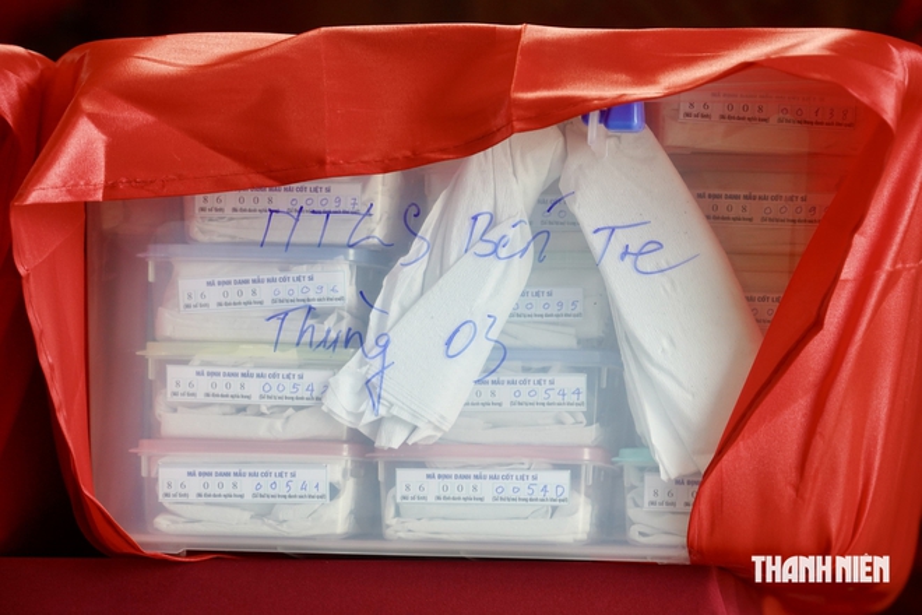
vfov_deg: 10.9
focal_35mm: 126
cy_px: 308
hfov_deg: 16.3
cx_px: 461
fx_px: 3227
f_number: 6.3
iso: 2000
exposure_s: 1/125
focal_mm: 126
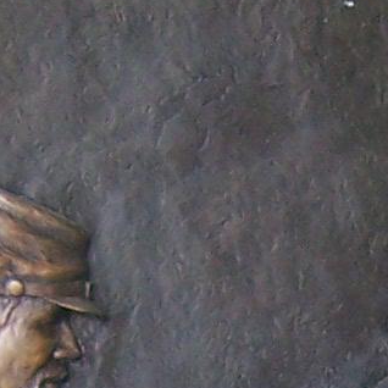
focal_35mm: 284
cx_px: 398
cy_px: 719
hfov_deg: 6.1
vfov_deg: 6.0
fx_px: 3601
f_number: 2.8
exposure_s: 1/30
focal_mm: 6
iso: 80
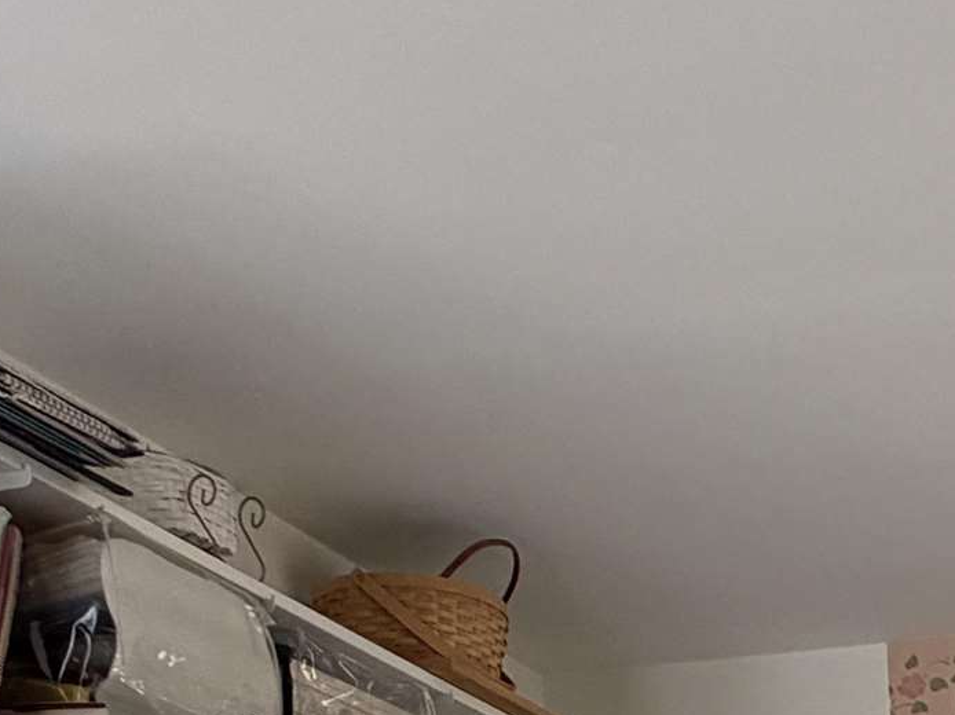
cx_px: 1080
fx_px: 1710
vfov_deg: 17.1
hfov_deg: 28.1
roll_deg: +1.7
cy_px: 1448
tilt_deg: -8.7
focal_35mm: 62
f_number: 2.2
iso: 160
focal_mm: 2.22
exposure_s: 1/60
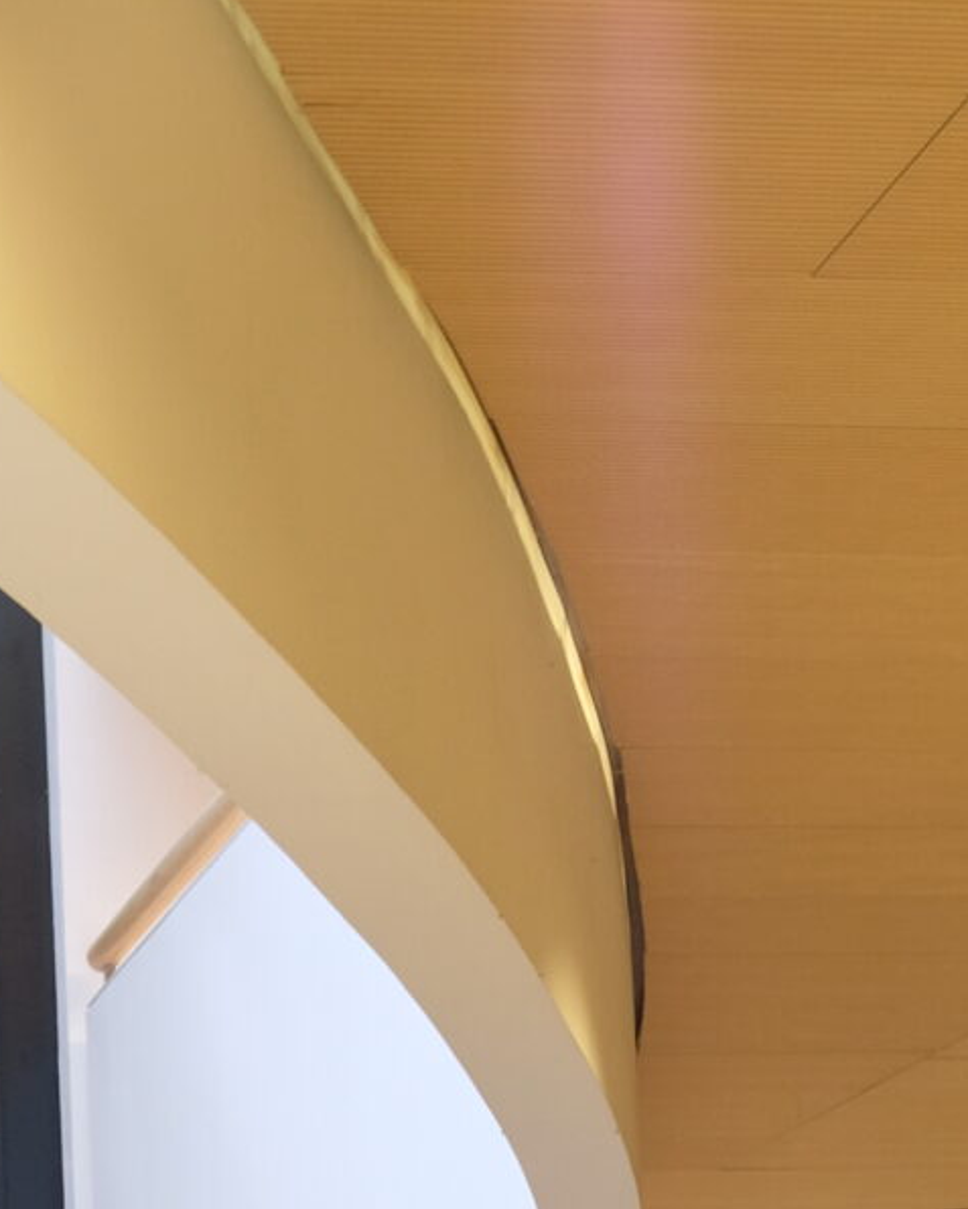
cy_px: 2069
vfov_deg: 13.3
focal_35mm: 133
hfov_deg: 11.6
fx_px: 4762
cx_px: 208
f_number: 4.2
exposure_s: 1/15
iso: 500
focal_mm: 22.1
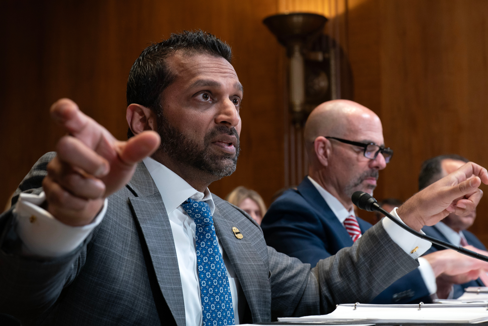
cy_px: 163
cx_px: 244
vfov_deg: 19.5
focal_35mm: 70
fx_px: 949
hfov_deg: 28.8
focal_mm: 70
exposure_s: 1/50
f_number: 8
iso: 2500
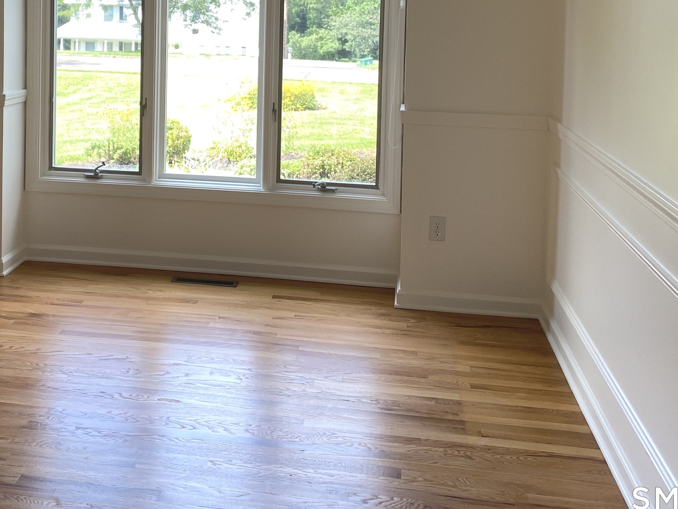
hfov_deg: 39.7
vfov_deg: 29.7
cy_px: 59
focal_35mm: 47
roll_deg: -0.6
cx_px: 202
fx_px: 921
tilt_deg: -3.9
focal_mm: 4.25
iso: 50
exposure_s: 1/120
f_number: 1.8
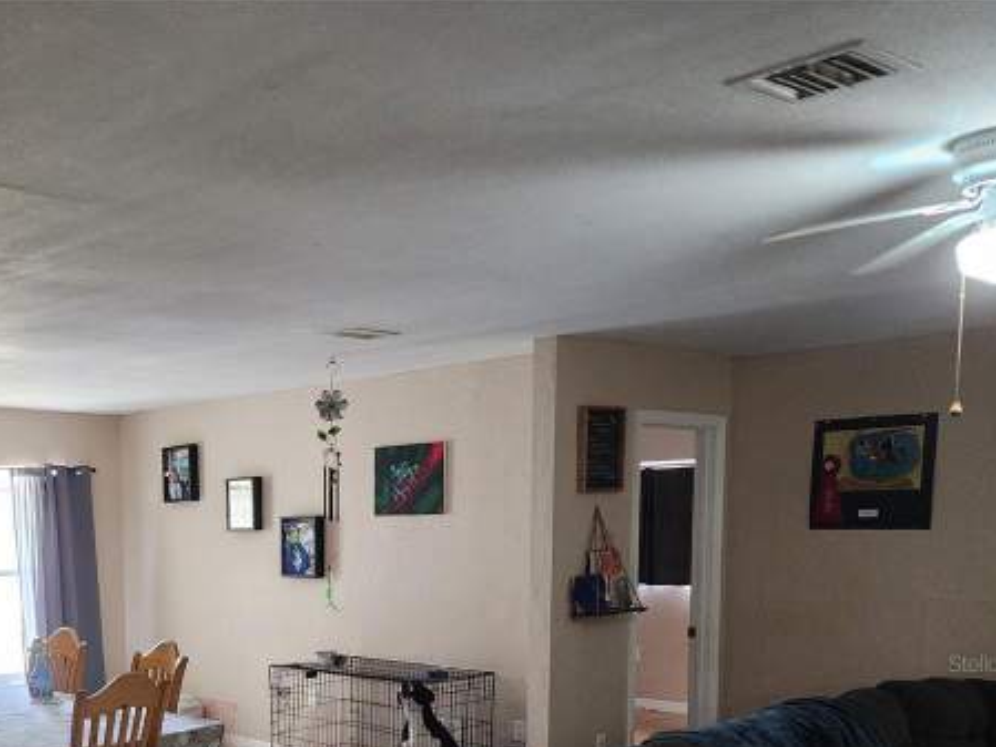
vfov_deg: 33.4
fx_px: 1180
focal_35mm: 41
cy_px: 663
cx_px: 166
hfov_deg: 43.1
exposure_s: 1/120
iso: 500
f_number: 1.8
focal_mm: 6.4
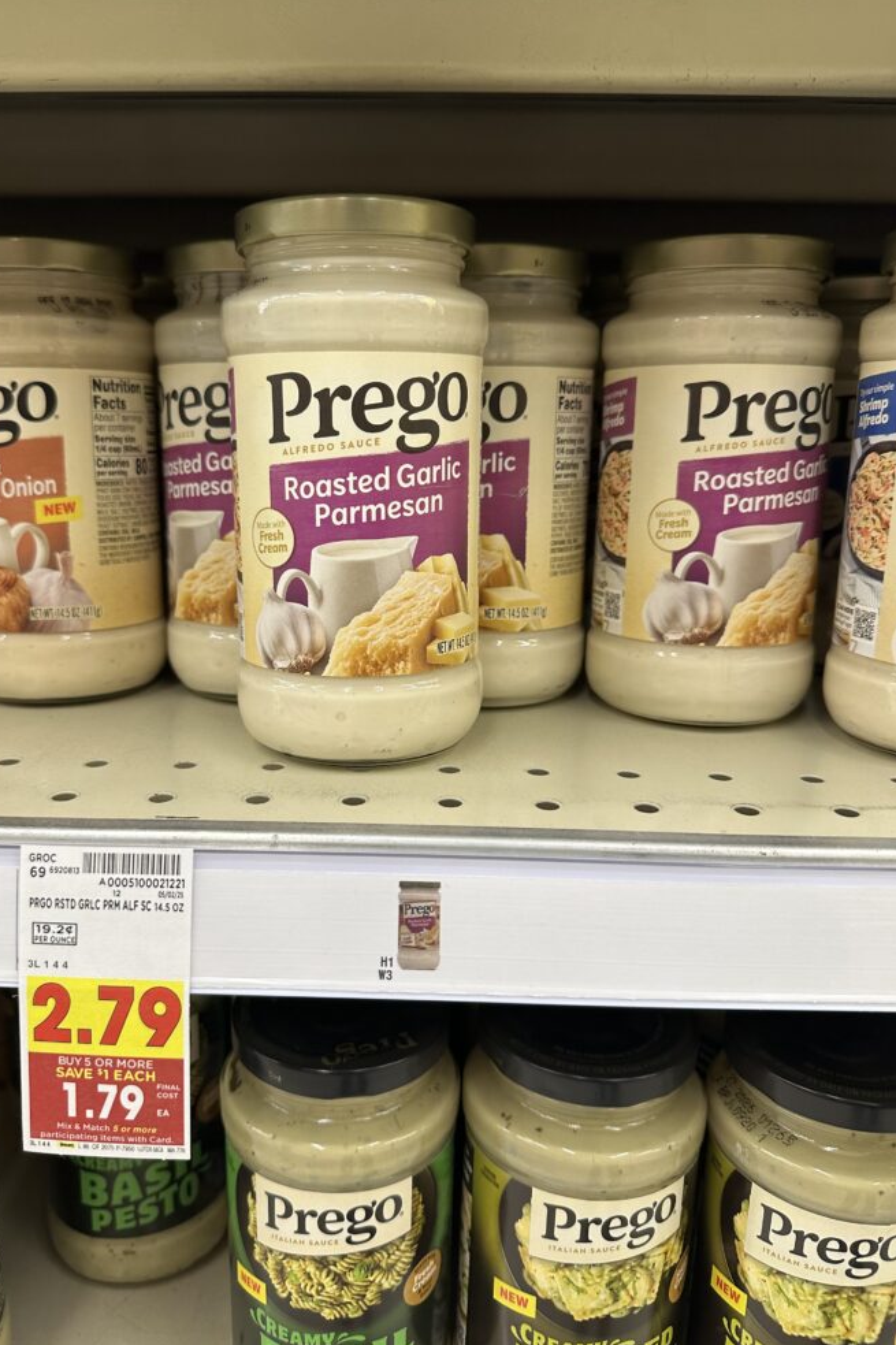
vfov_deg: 69.4
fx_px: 971
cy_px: 649
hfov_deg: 49.4
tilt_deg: -12.4
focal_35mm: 26
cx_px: 398
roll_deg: -4.6
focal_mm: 6.86
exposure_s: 1/62
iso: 160
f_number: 1.78
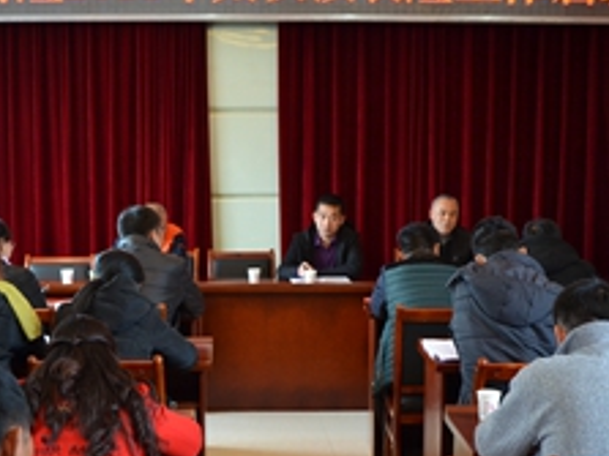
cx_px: 249
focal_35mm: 71
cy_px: 329
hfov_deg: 27.4
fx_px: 1248
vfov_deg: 20.6
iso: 720
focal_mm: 22
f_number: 4
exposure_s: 1/60
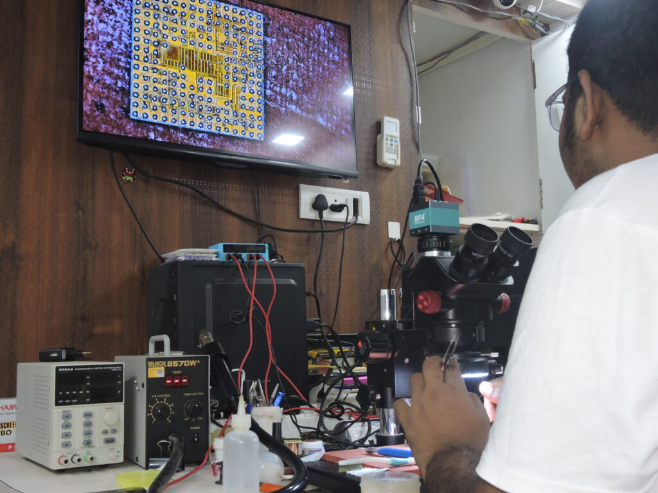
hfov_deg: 46.8
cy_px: 246
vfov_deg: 36.0
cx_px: 329
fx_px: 760
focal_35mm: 40
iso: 560
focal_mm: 7.2
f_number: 3.8
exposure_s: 1/60
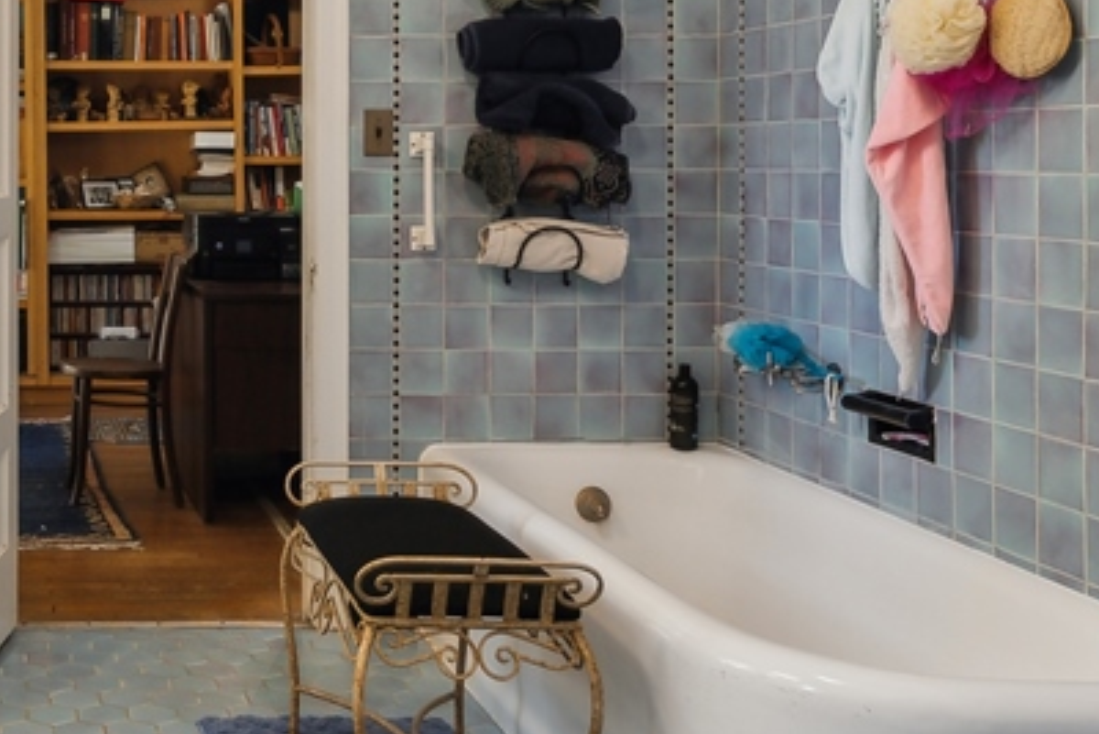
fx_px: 1374
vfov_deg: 29.3
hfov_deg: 39.6
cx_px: 63
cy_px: 154
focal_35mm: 45
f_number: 8
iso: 200
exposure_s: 1/20
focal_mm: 15
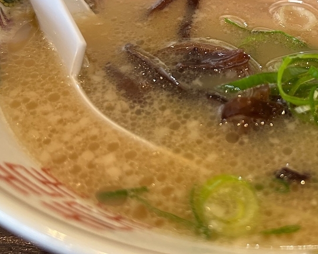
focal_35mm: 56
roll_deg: -1.2
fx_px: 527
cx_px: 265
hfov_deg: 32.4
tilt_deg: -37.8
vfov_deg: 26.5
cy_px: 43
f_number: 1.5
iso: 125
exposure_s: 1/88
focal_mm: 5.7
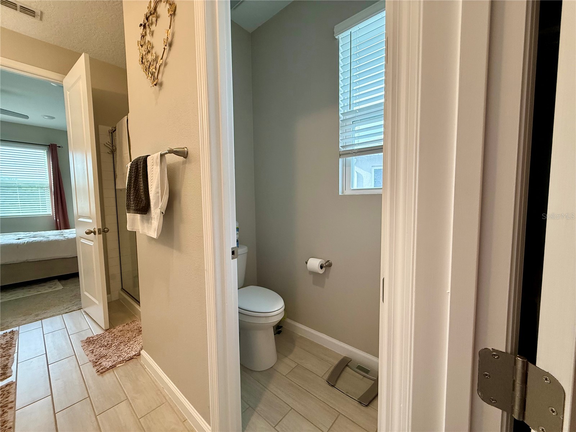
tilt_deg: -3.6
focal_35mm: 14
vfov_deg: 85.7
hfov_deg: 102.1
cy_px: 216
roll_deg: +1.1
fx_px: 233
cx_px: 288
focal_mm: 2.22
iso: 250
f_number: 2.2
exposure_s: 1/120
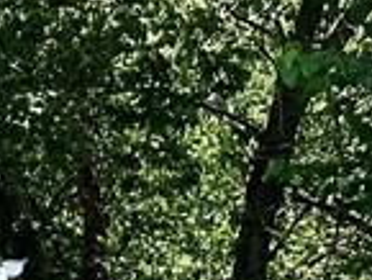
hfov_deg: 9.0
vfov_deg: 8.4
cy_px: 524
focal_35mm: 169
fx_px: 1818
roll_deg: -0.4
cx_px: -806
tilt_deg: +7.2
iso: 80
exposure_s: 1/2660
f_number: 1.78
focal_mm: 6.86
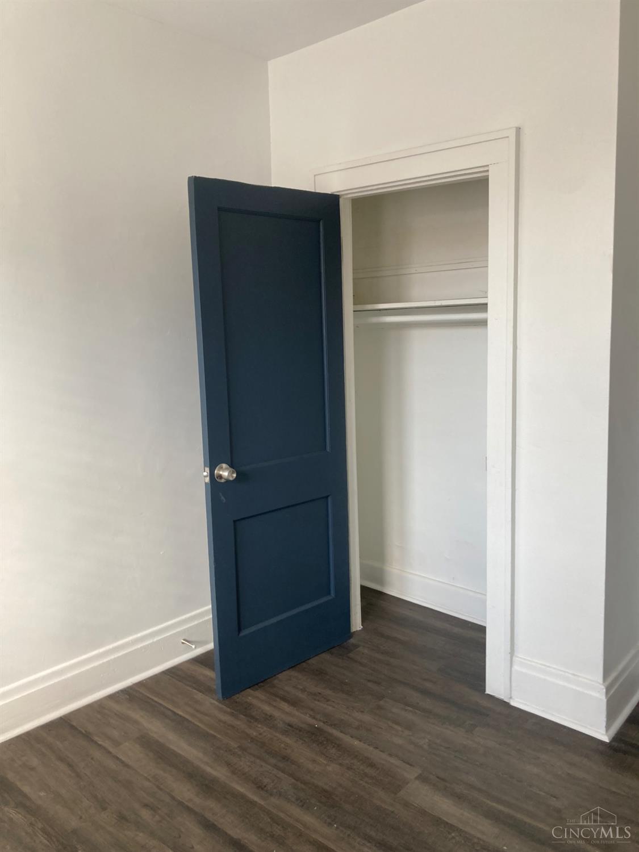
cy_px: 426
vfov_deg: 63.4
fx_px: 689
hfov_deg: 49.7
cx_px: 320
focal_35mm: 28
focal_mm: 3.99
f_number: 1.8
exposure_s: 1/121
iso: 64
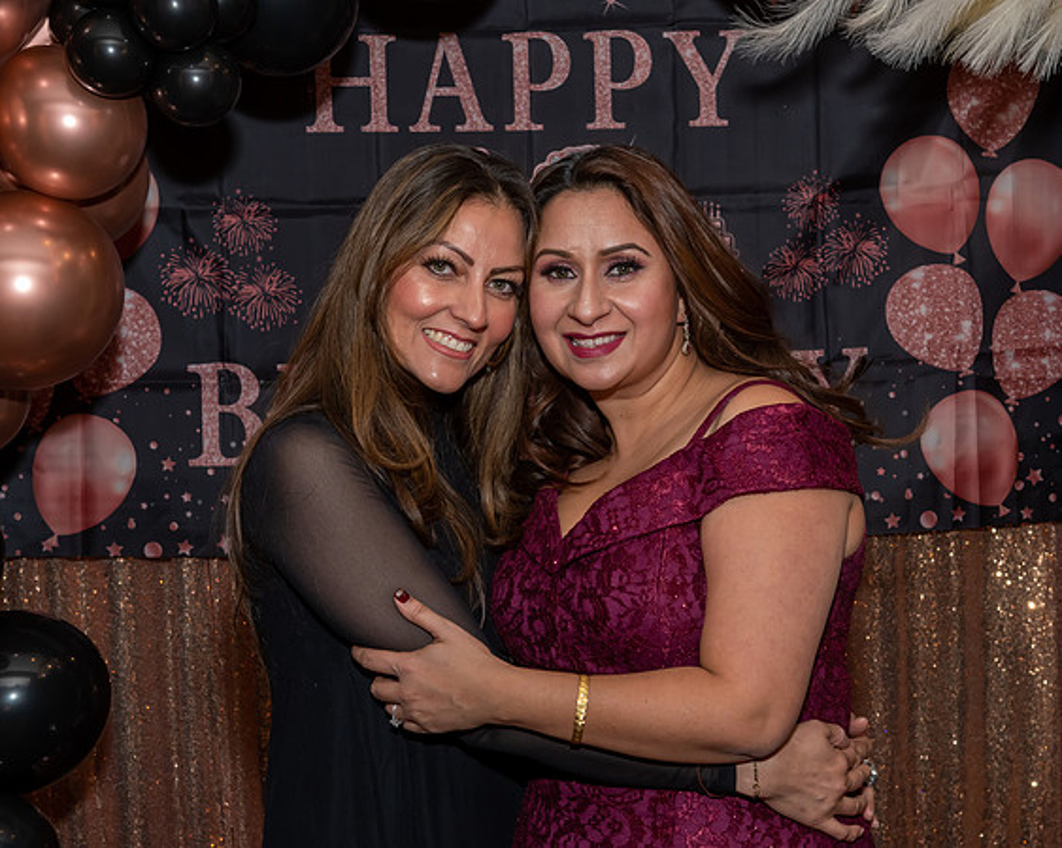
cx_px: 580
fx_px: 2282
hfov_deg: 26.2
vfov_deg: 21.1
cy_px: 402
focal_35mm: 73
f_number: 9
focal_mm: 40
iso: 640
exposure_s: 1/250
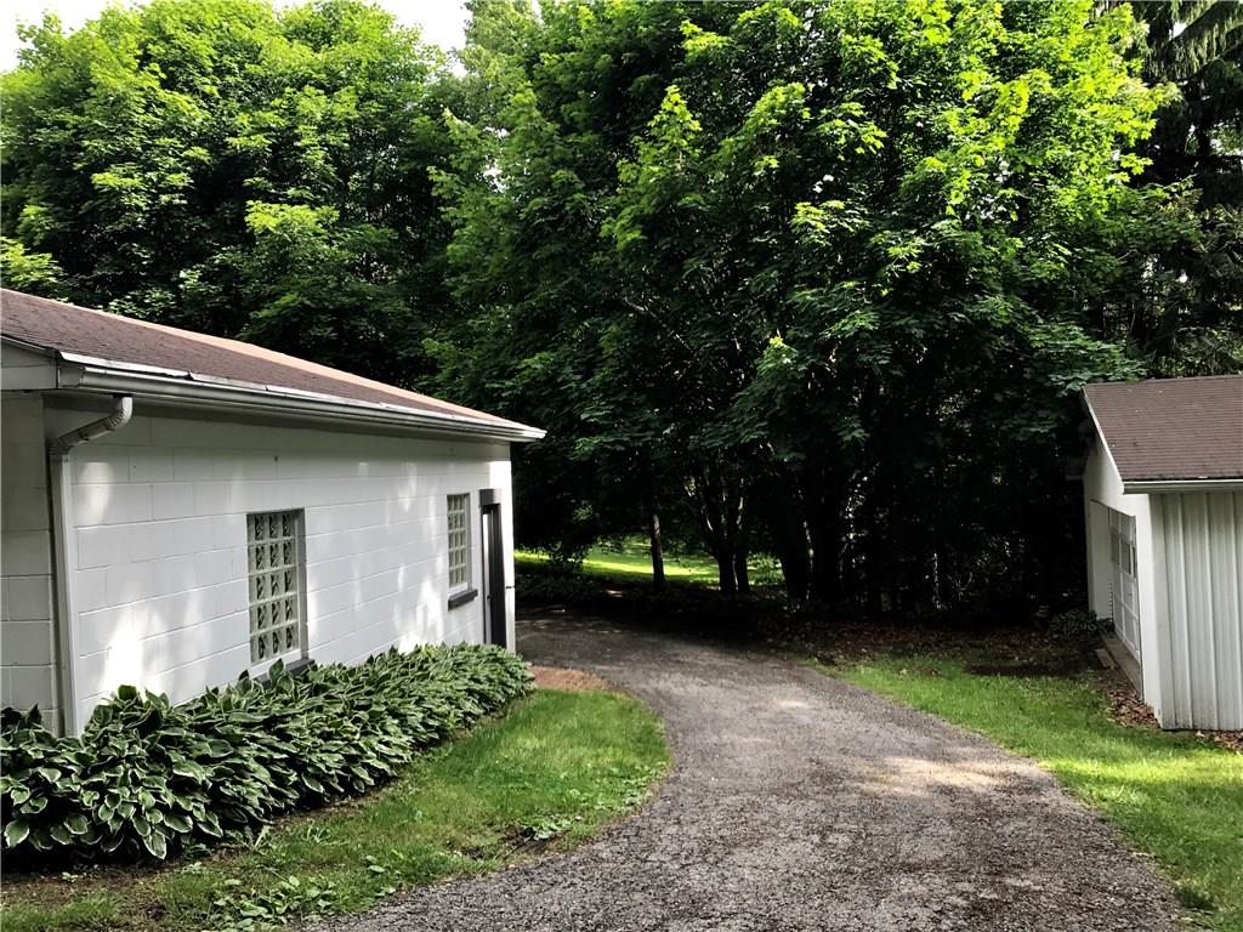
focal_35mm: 28
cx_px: 622
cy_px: 466
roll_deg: +1.6
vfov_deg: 49.7
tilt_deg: +1.0
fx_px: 1005
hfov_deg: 63.4
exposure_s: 1/347
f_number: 1.8
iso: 20
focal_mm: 3.99
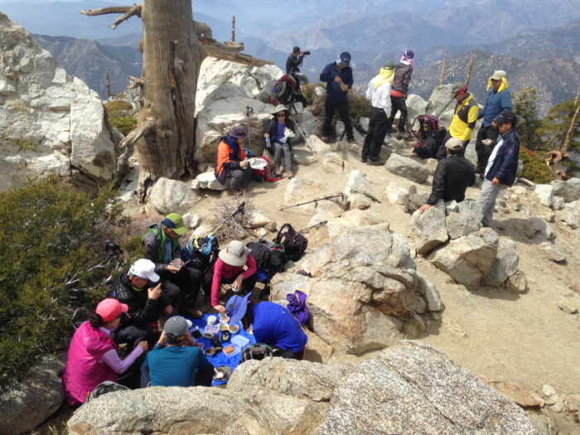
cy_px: 218
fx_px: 553
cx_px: 290
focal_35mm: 33
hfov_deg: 55.4
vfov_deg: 42.9
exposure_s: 1/1290
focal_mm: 4.12
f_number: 2.4
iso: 50
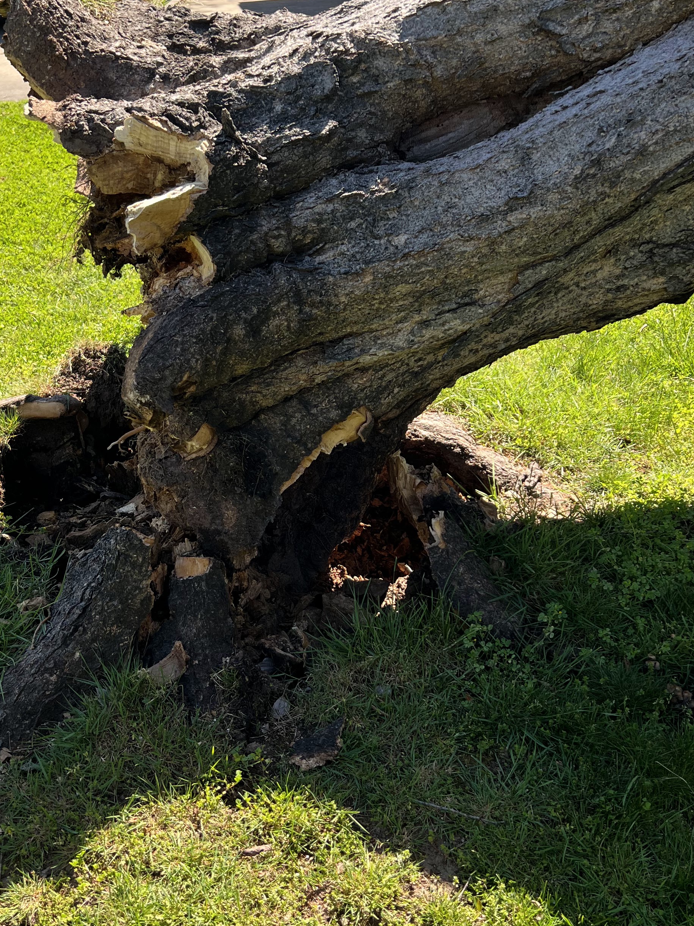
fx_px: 1150
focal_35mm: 43
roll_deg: +1.0
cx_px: 319
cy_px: 446
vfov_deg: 43.8
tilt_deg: -26.8
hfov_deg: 33.6
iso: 50
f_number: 1.5
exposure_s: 1/743
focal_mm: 5.7
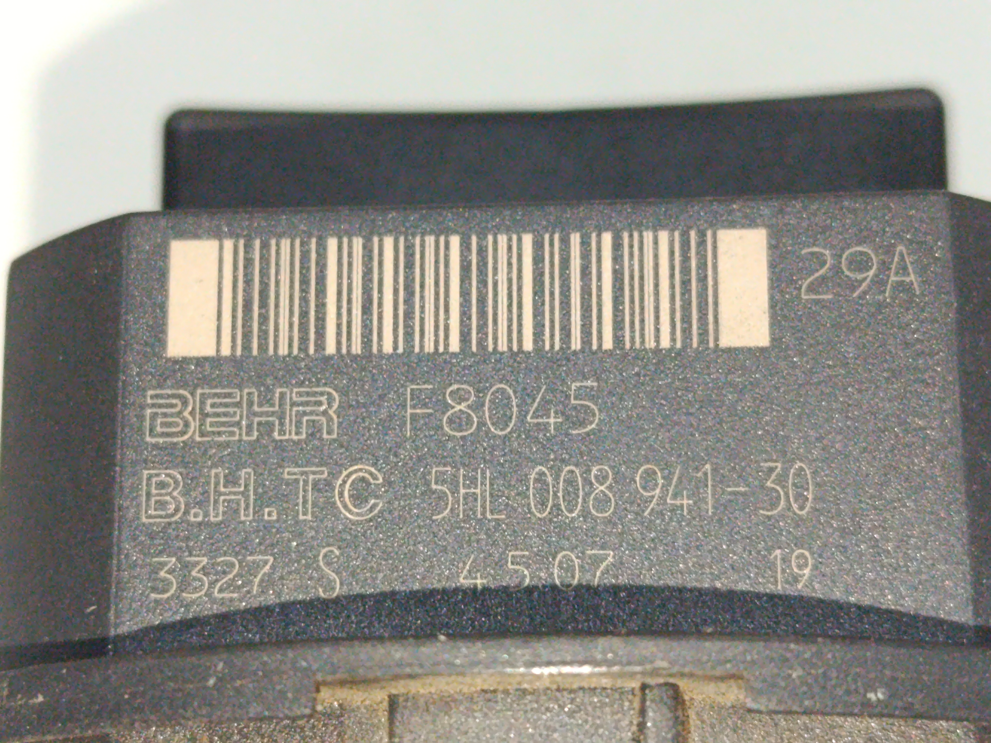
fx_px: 2405
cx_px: 496
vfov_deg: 17.6
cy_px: 372
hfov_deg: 23.3
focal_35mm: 84
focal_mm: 5.24
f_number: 1.7
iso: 674
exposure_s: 1/50
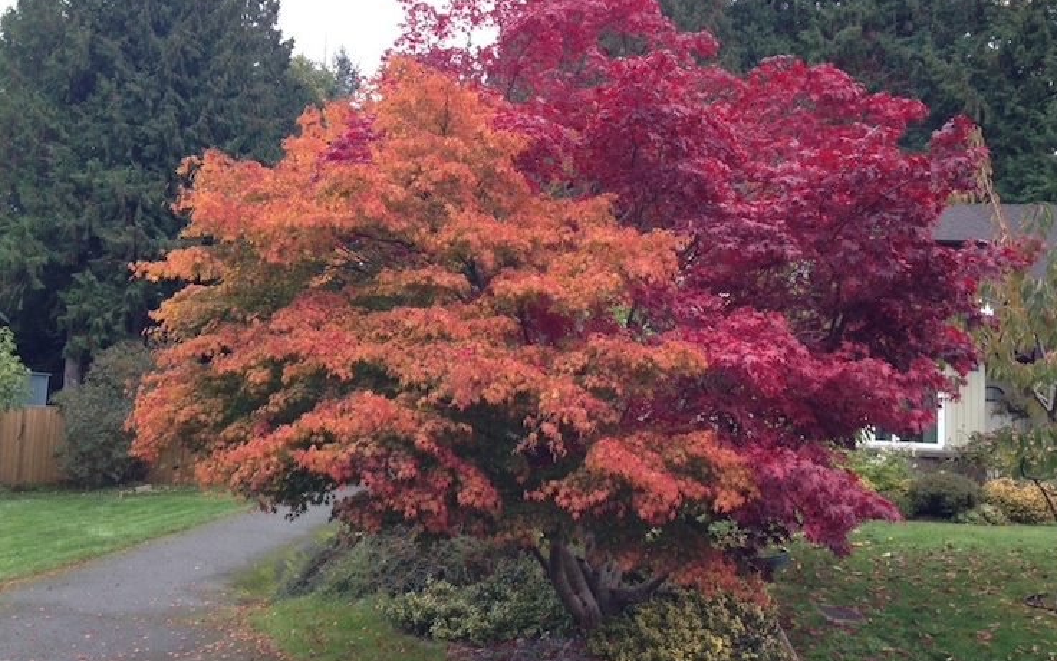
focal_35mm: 38
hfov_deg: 51.5
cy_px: 302
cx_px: 517
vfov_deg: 33.6
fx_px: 1095
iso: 64
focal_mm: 4.12
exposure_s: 1/120
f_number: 2.4
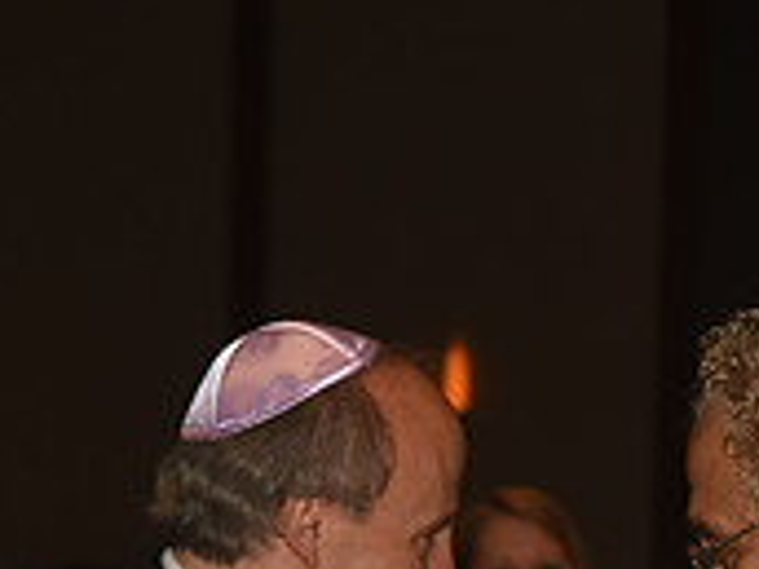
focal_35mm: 220
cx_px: 768
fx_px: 4824
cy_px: 805
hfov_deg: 8.9
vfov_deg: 6.7
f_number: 5.6
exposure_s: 1/160
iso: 1600
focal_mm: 68
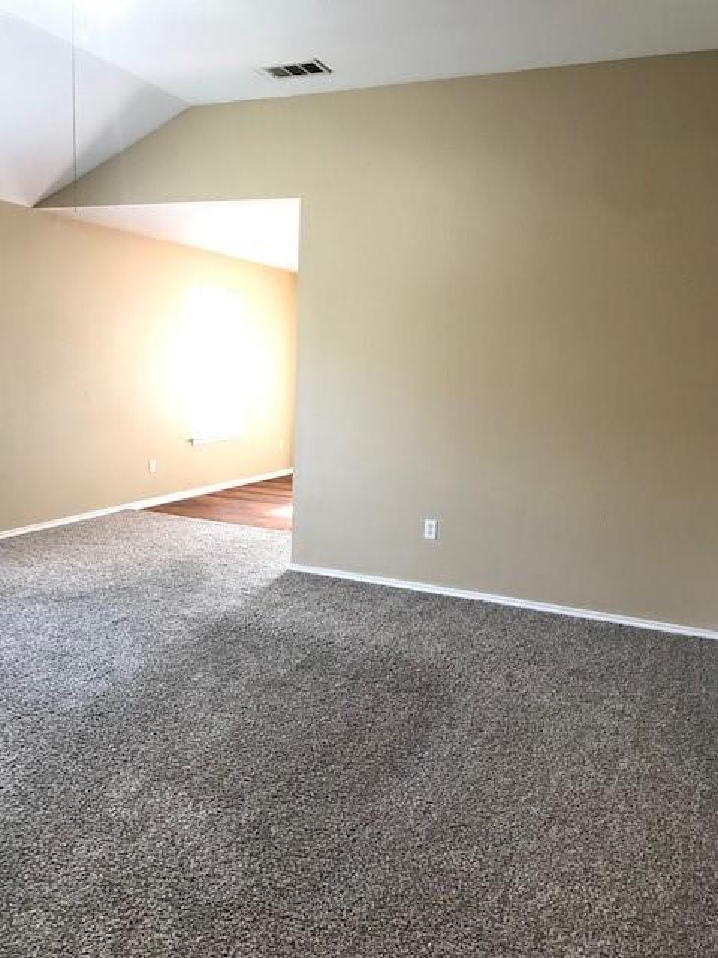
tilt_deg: -7.0
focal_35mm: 28
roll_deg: -1.5
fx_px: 774
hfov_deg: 49.7
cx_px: 359
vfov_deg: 63.4
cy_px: 479
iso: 50
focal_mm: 3.99
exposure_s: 1/15
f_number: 1.8
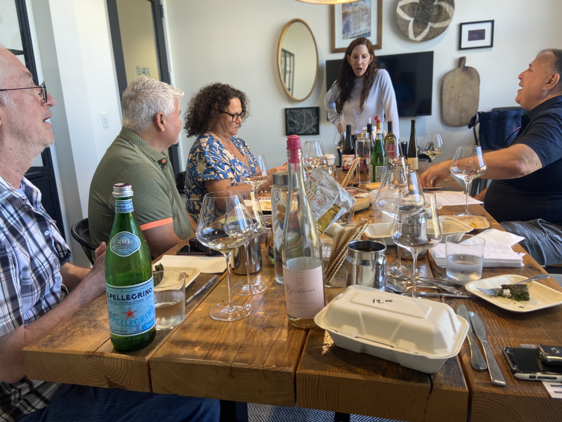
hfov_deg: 67.3
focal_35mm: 26
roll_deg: +3.1
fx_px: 422
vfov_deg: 53.1
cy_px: 211
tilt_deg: -14.0
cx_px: 281
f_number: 1.8
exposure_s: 1/60
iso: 80
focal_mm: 4.25
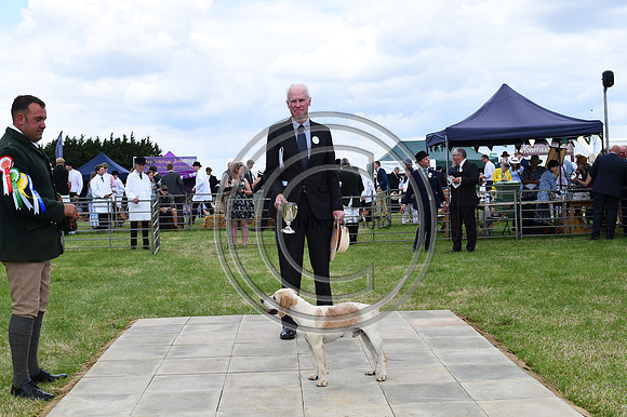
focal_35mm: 50
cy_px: 208
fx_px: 870
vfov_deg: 27.0
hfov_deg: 39.6
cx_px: 314
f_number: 9
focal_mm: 50
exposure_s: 1/1250
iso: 800
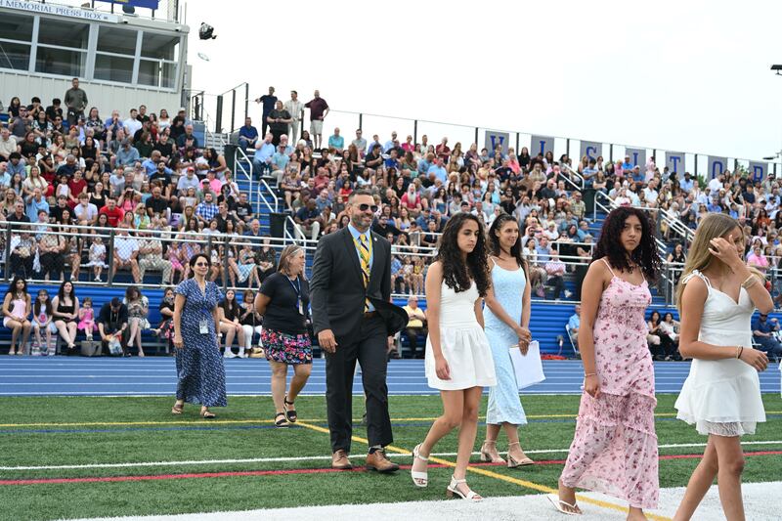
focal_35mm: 50
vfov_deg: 27.0
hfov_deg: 39.6
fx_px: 1086
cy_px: 260
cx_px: 391
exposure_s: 1/500
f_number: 5
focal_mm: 50
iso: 450
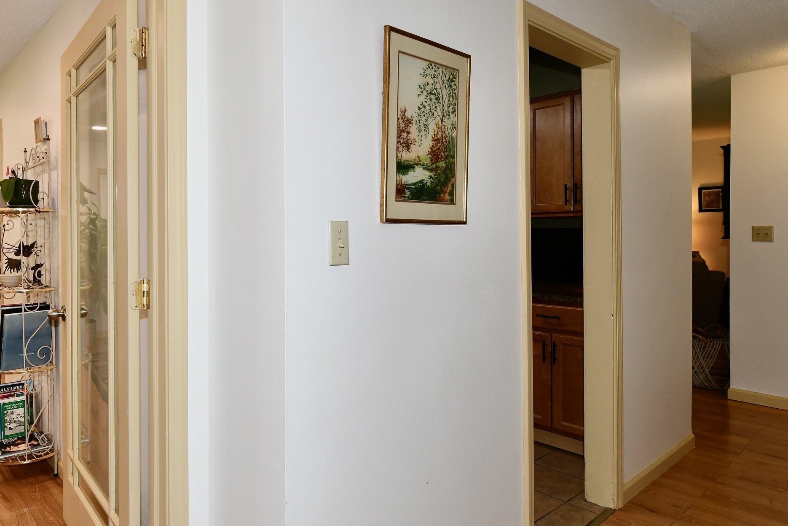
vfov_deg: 55.1
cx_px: 240
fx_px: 503
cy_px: 254
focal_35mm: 23
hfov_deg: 72.9
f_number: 6.3
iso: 640
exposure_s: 1/60
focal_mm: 14
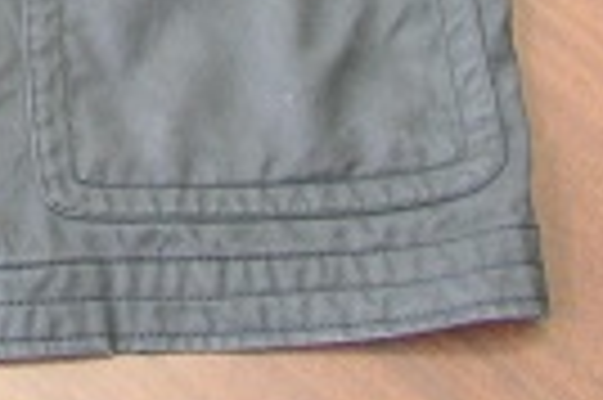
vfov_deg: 8.9
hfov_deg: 13.8
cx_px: -112
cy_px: -422
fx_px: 2426
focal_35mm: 145
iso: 100
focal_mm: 6
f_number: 2.9
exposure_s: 1/14
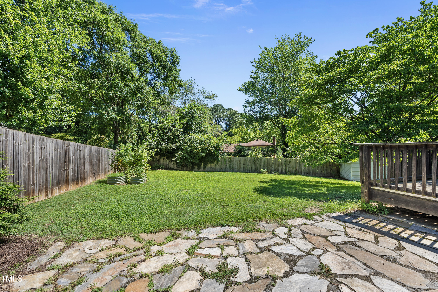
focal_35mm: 14
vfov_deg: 81.3
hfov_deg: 104.2
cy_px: 146
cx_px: 219
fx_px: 170
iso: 80
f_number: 7.1
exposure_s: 1/160
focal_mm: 14
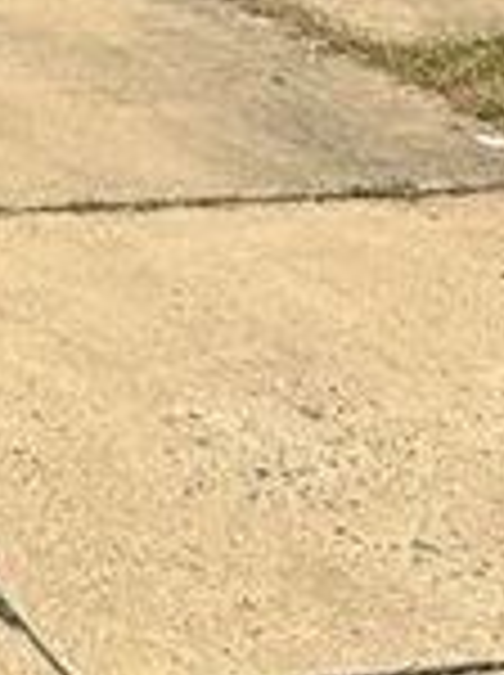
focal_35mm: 116
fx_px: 2258
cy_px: -628
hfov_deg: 11.5
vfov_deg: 14.4
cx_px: -486
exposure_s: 1/3356
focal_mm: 5.7
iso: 50
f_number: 1.5
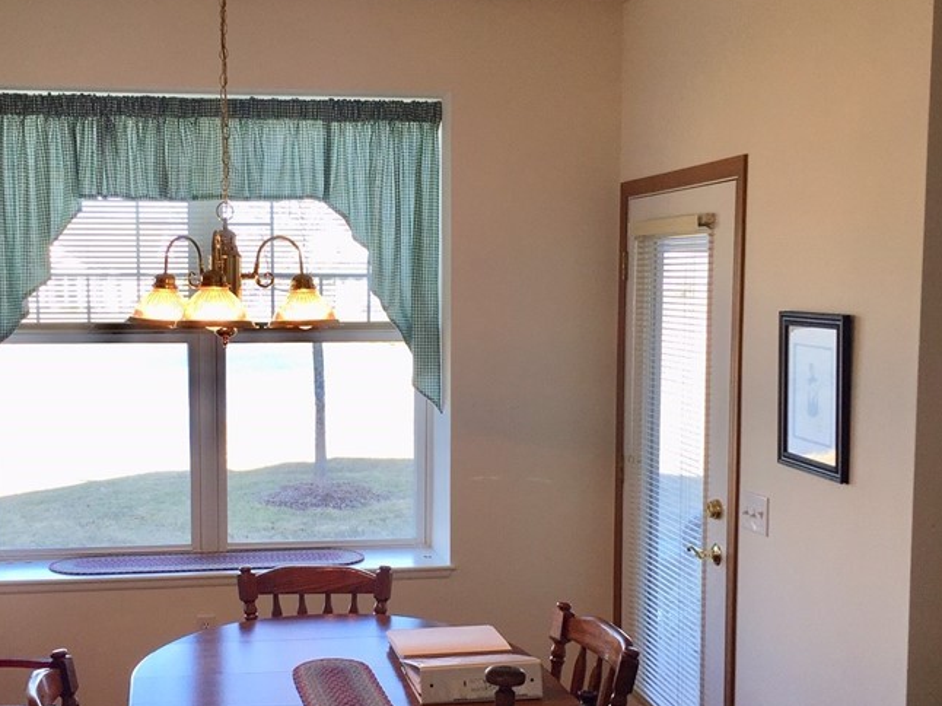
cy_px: 398
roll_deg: +0.7
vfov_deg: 31.5
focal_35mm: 46
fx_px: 1251
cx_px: 344
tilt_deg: -6.2
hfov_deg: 40.9
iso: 50
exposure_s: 1/120
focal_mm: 4.15
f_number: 2.2
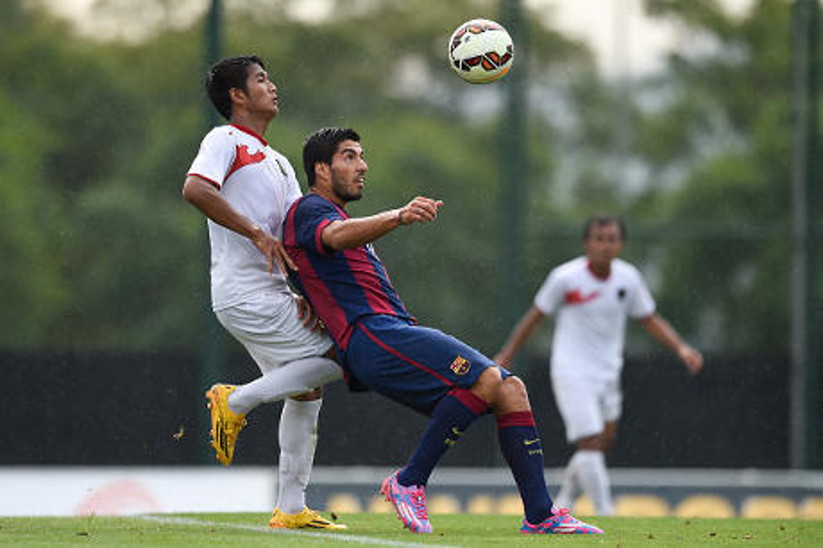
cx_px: 412
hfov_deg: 5.2
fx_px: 9138
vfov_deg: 3.4
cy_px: 274
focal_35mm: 400
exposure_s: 1/8000
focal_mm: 400
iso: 1000
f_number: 4
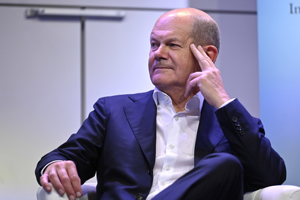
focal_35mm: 200
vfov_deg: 6.9
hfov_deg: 10.3
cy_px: 100
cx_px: 150
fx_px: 1665
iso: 500
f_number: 2.8
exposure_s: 1/400
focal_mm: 200
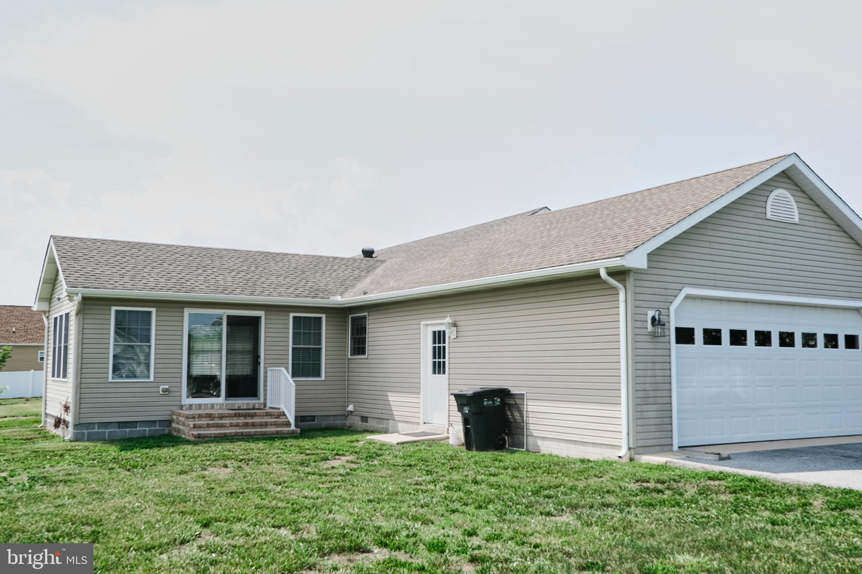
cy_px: 287
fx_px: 838
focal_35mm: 35
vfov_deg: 37.8
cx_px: 431
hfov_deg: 54.4
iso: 250
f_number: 8
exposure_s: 1/500
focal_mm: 23
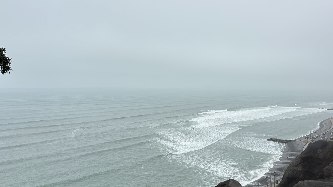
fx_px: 309
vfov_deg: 33.5
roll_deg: +0.1
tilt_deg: -5.8
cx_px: 196
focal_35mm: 35
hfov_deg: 56.3
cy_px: 118
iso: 50
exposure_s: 1/5076
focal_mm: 5.96
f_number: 1.6
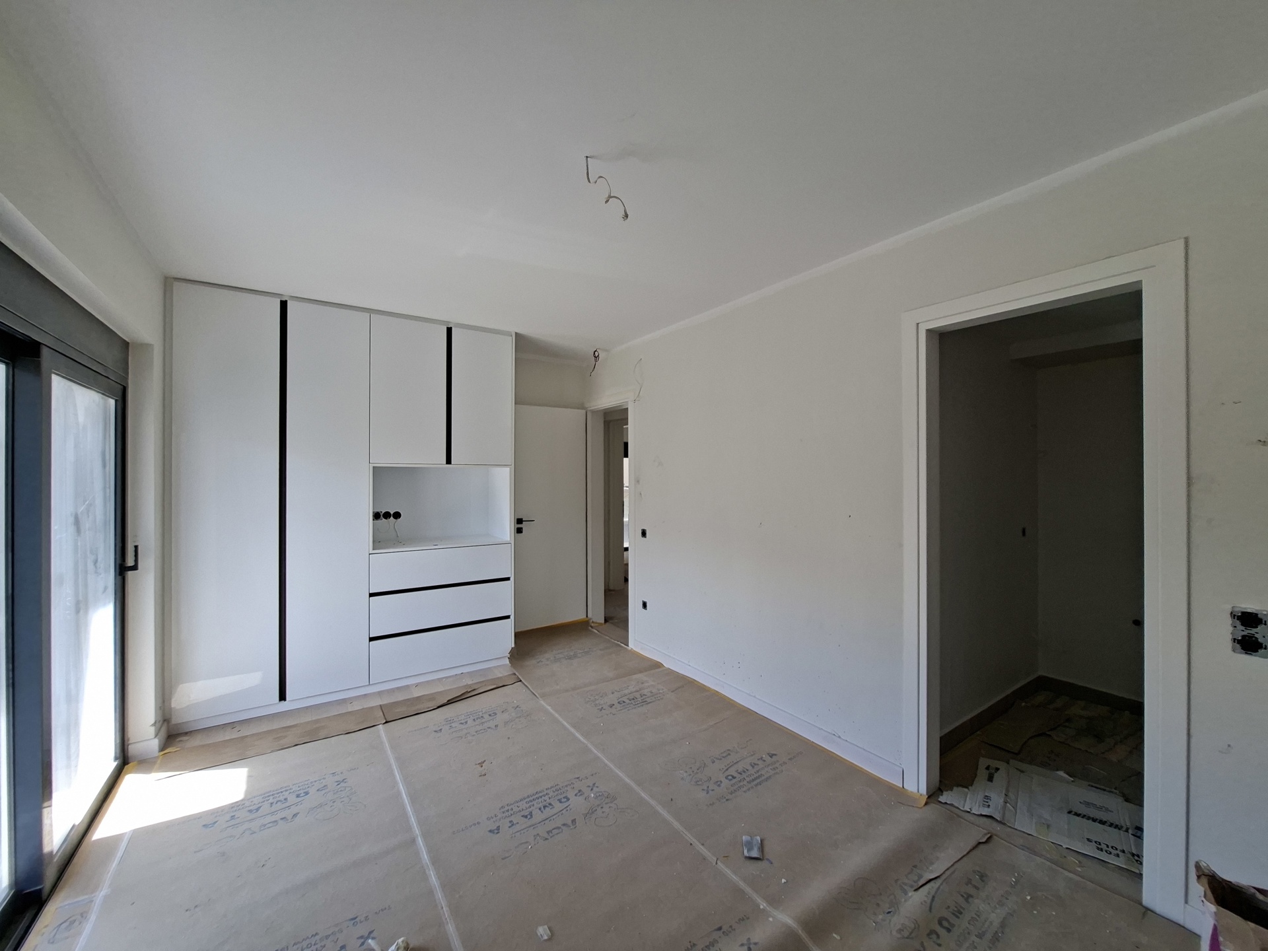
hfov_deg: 106.2
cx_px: 634
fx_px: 476
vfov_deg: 89.9
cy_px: 476
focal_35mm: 13
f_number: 2.2
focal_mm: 1.74
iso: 40
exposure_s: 1/120
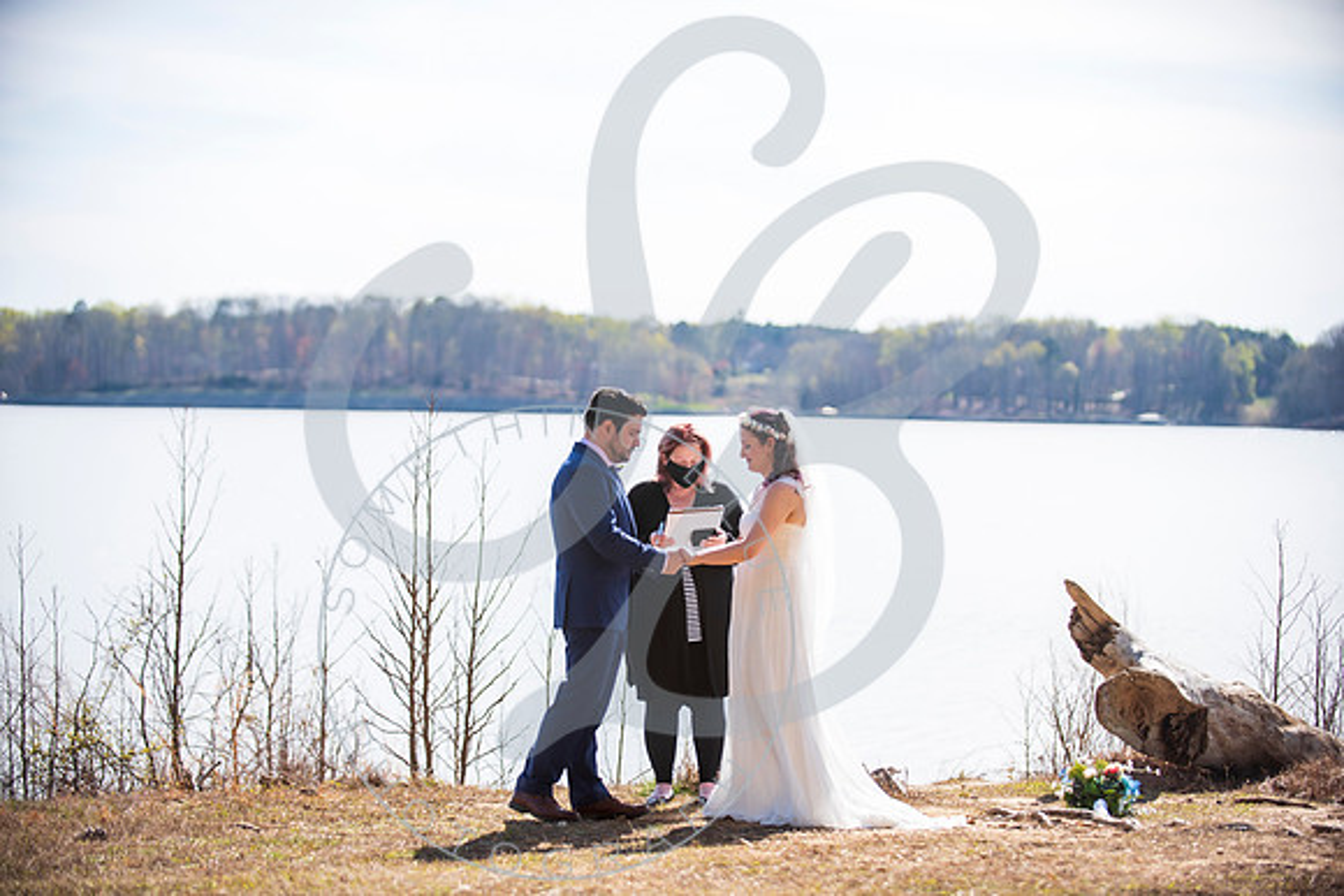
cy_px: 448
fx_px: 3547
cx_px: 672
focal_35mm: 95
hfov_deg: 21.5
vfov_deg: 14.4
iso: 100
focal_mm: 95
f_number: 2.8
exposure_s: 1/1000
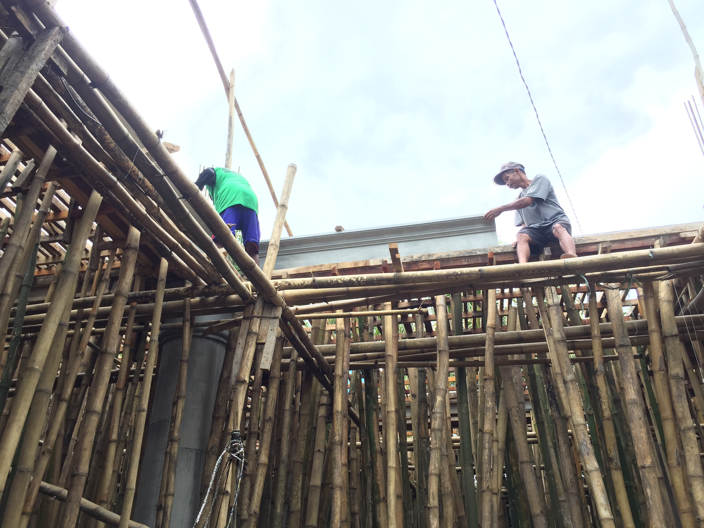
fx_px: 590
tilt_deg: +29.9
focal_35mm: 29
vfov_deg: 48.2
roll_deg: -2.6
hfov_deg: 61.7
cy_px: 264
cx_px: 352
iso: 32
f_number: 2.2
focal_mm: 4.15
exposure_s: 1/126
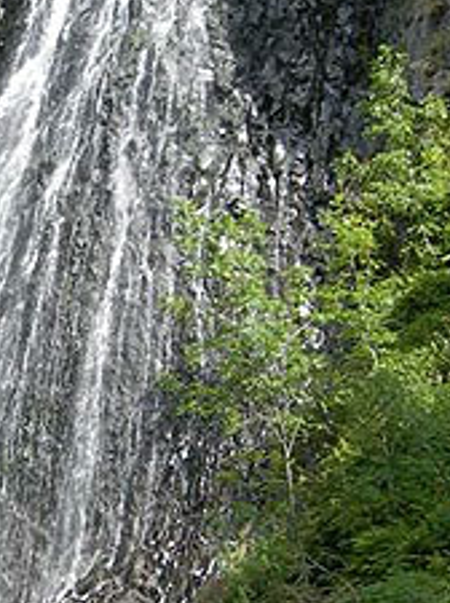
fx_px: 1530
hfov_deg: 16.3
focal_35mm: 88
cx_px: -27
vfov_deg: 22.3
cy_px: 362
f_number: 2.8
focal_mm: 7.8
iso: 50
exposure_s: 1/364
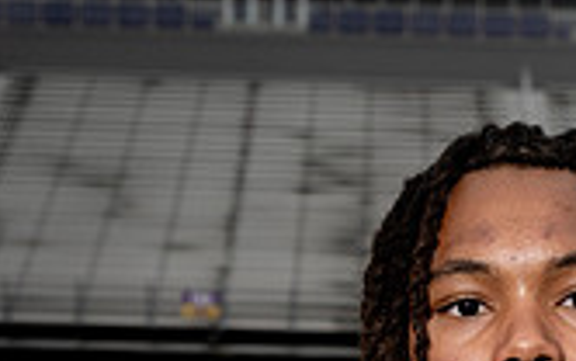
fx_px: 2686
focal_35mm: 171
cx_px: 507
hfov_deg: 12.2
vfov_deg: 7.3
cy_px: 778
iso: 100
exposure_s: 1/250
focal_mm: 62
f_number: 8
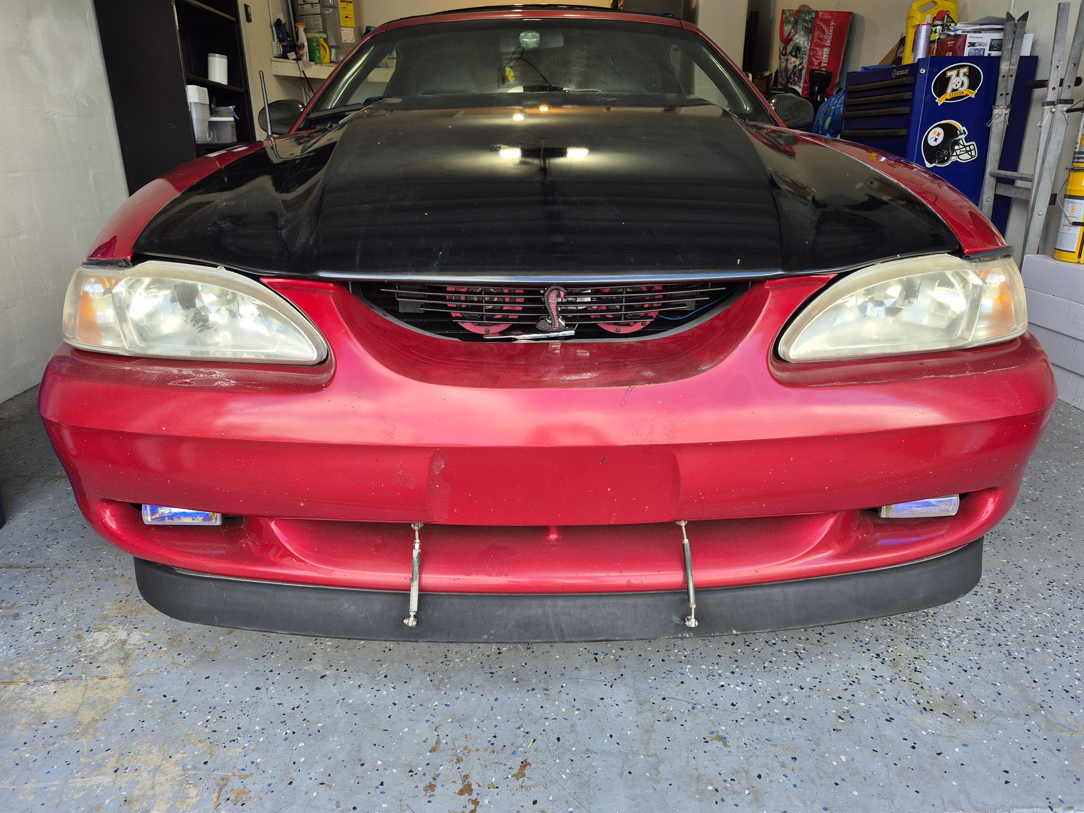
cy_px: 406
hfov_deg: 73.9
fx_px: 720
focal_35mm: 23
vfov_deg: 58.9
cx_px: 542
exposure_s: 1/120
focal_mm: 5.4
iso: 32
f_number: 1.8
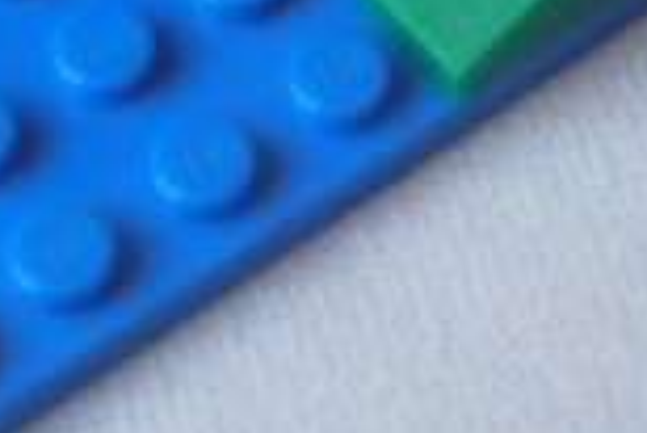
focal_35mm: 225
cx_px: 298
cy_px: -851
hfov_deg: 9.1
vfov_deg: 5.7
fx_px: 4047
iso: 80
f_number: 3.9
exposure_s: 1/50
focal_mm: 6.61
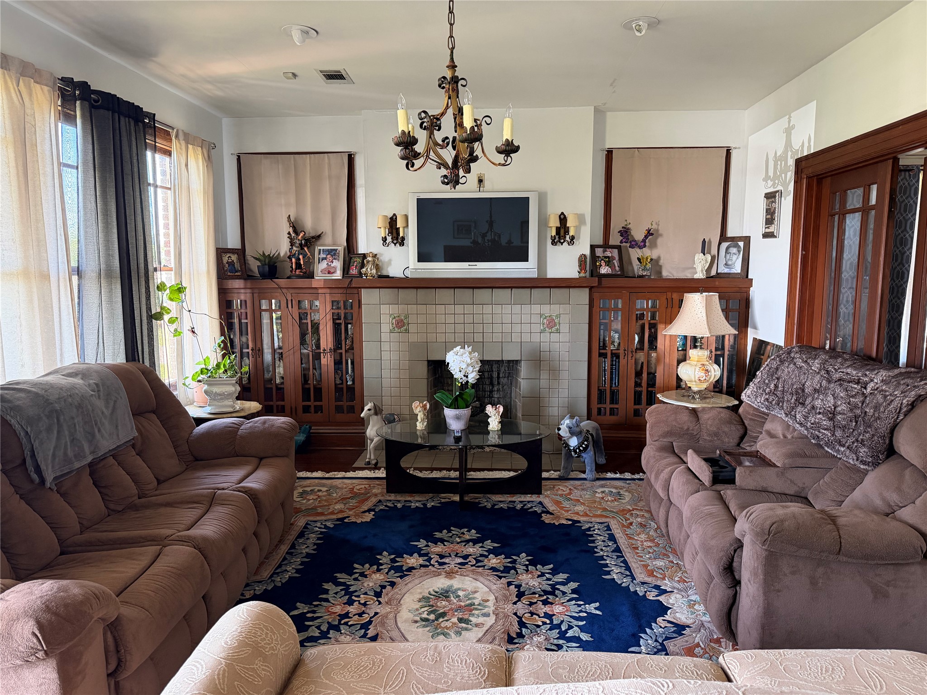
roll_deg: +0.0
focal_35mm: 24
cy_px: 348
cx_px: 464
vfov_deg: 56.8
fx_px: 643
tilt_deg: -7.4
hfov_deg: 71.6
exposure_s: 1/60
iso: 400
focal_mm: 6.76
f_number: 1.78
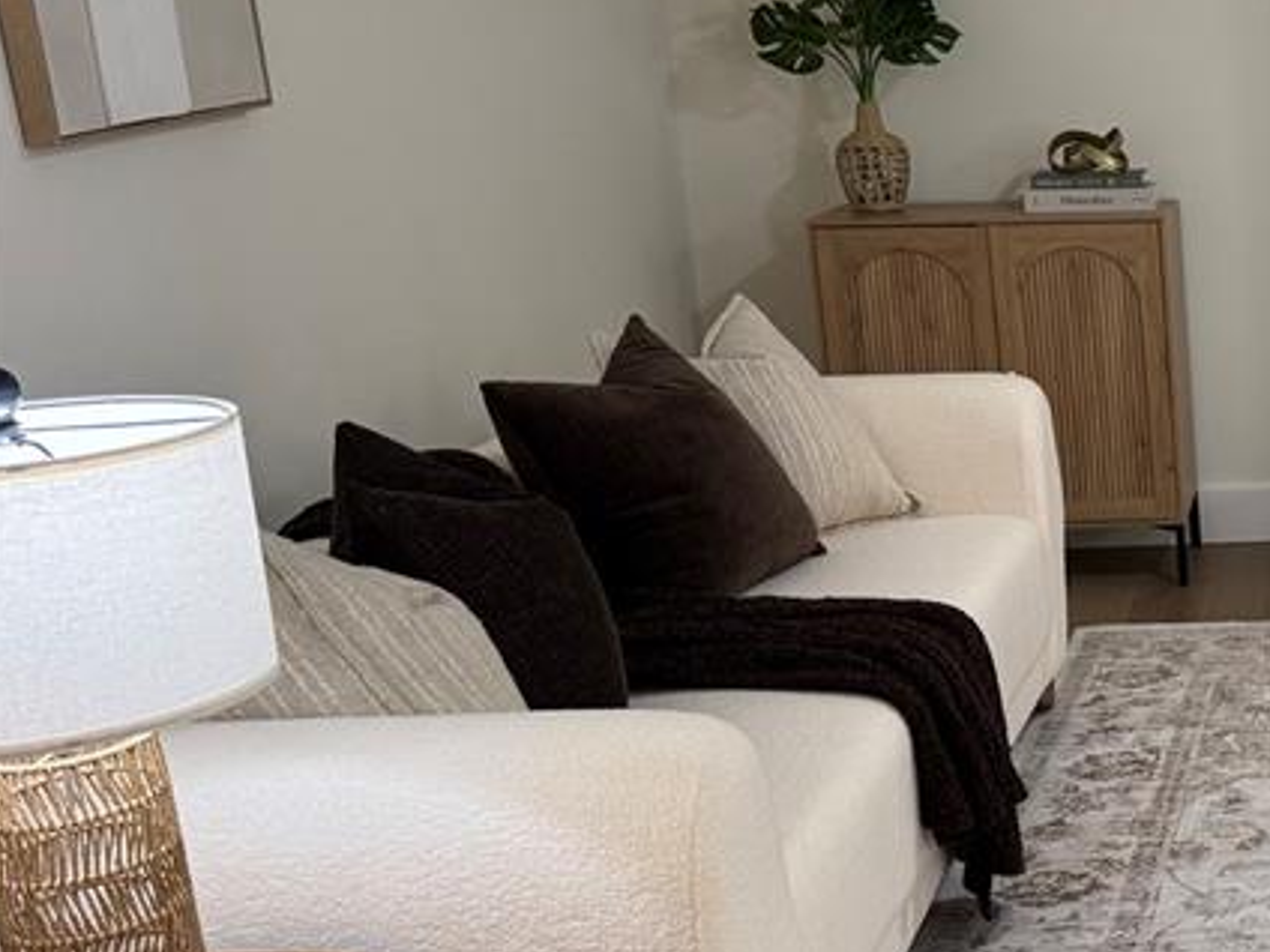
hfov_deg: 28.9
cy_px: 539
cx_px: 1516
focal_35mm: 58
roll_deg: +1.1
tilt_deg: -15.5
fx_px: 2128
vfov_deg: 25.2
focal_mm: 6.76
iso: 200
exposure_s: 1/91
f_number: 1.78
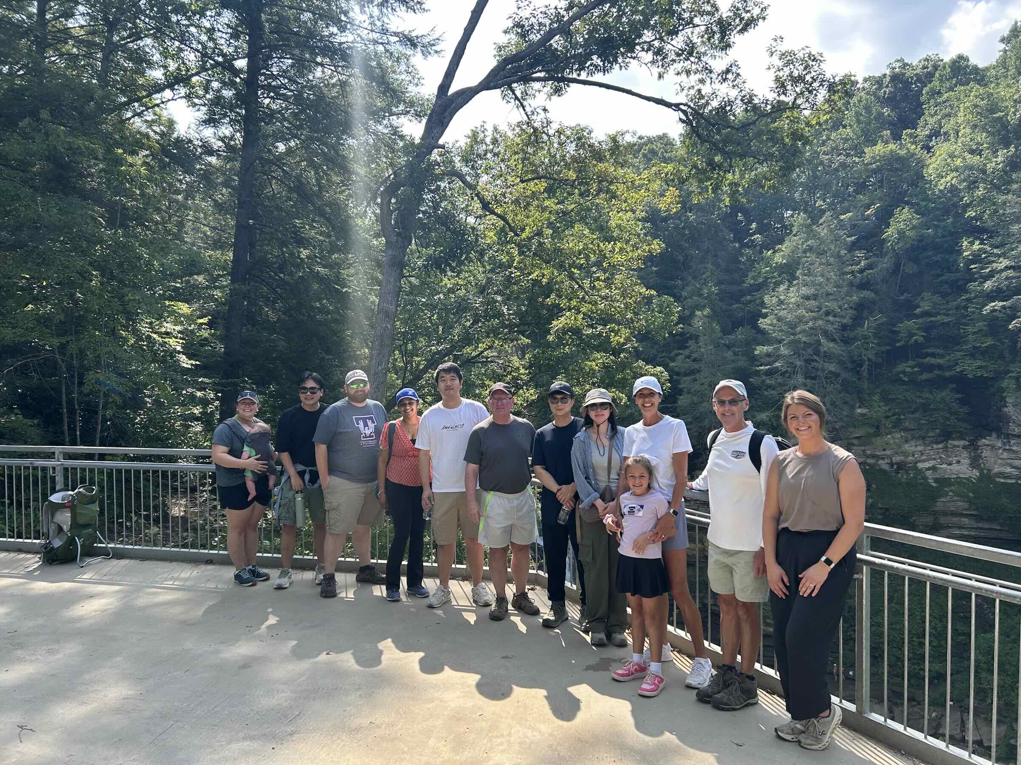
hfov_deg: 67.3
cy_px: 382
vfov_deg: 53.1
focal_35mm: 26
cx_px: 510
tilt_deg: -0.9
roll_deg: +1.0
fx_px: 767
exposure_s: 1/1000
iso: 50
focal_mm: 5.7
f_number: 1.5
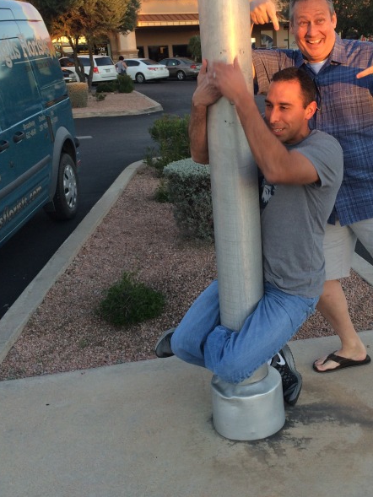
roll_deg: +4.9
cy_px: 223
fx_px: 603
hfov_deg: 34.1
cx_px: 245
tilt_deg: -16.8
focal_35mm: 42
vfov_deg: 44.7
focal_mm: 4.15
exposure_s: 1/120
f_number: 2.2
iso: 40
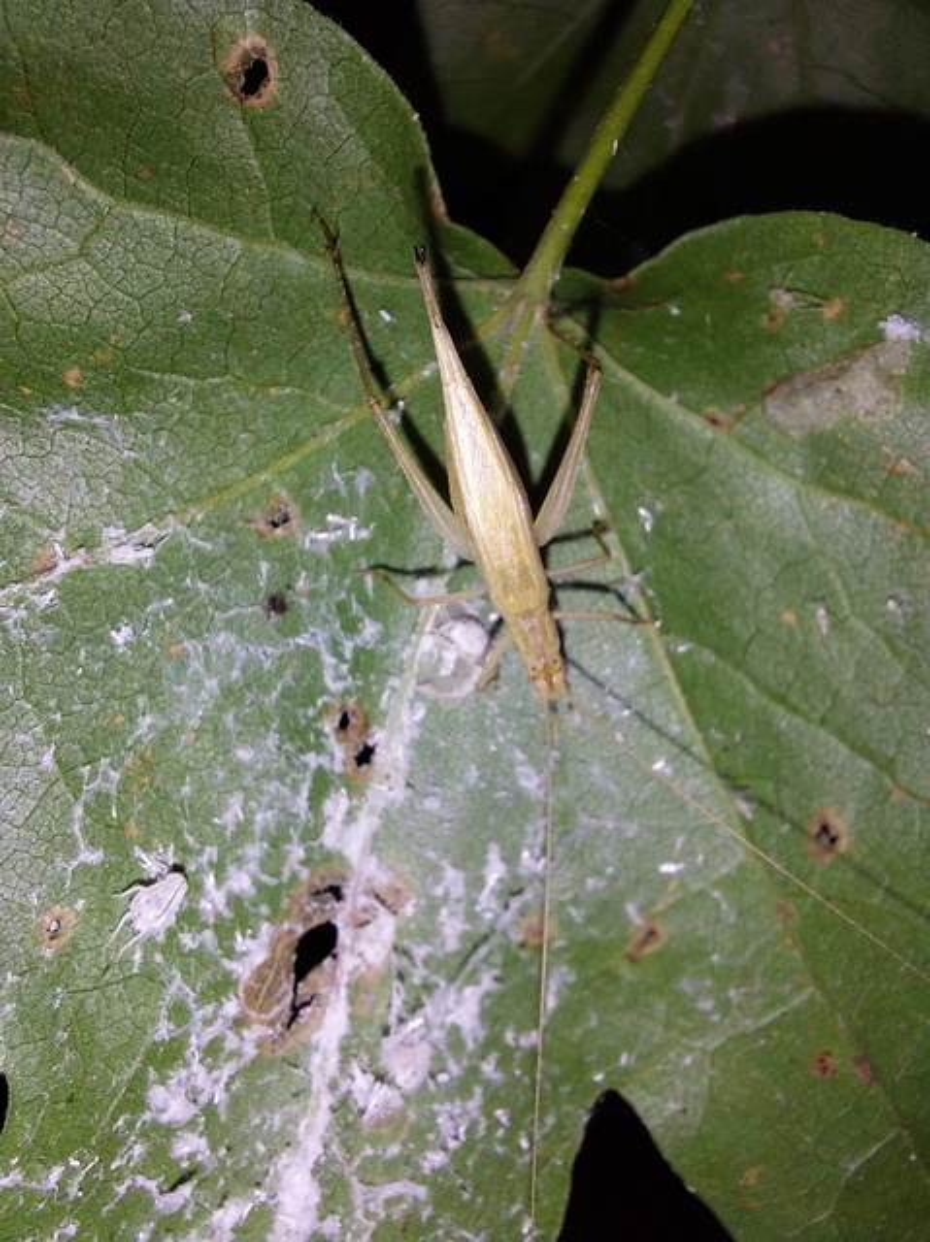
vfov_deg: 69.4
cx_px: 465
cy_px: 621
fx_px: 897
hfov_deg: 54.8
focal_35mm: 25
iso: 50
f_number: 2.4
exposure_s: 1/155
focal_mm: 2.13
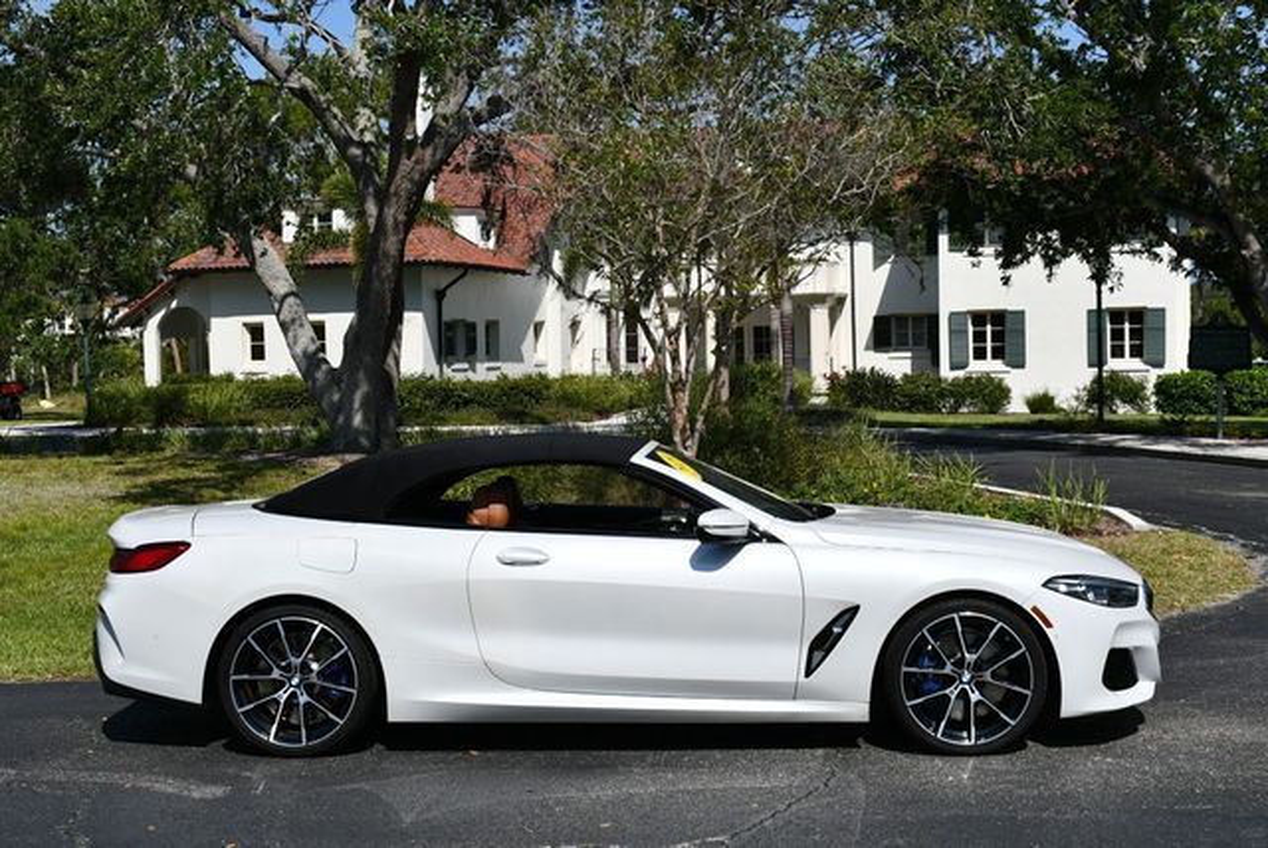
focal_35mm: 54
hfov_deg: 36.8
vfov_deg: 25.1
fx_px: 1904
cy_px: 424
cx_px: 634
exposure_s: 1/400
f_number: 10
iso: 100
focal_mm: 27
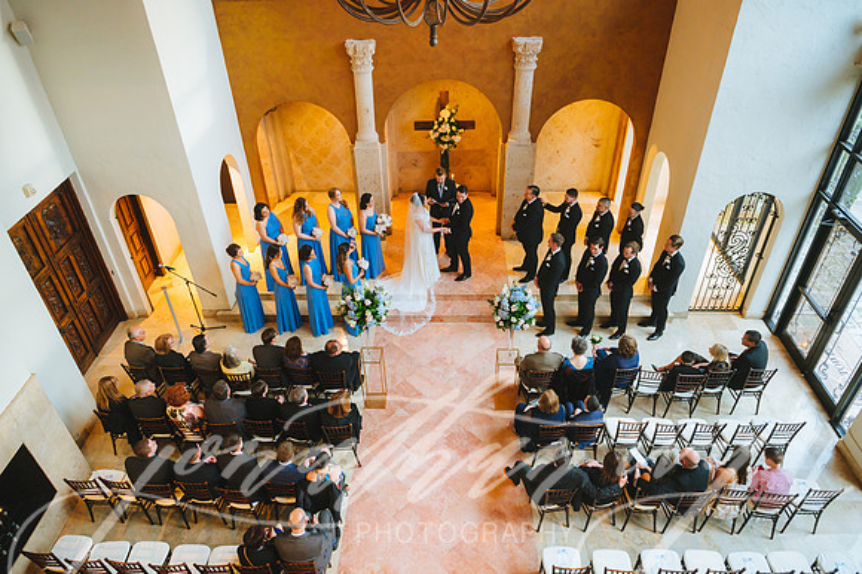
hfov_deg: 73.4
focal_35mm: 24
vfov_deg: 52.7
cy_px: 287
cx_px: 431
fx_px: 579
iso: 4000
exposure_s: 1/125
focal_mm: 24
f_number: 2.8
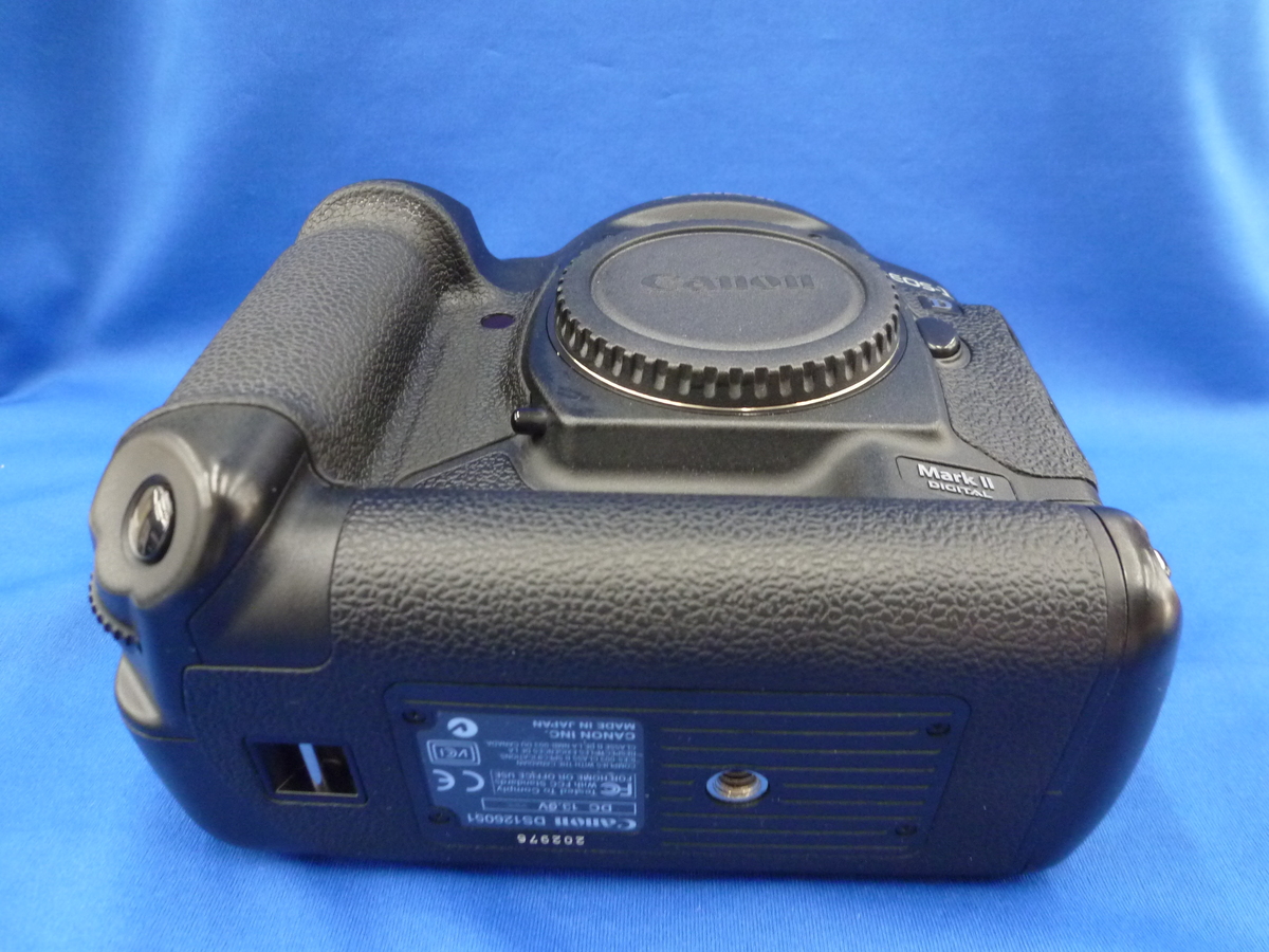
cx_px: 634
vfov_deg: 54.9
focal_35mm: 25
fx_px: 916
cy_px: 476
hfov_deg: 69.4
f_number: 2.8
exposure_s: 1/30
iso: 400
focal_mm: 4.5
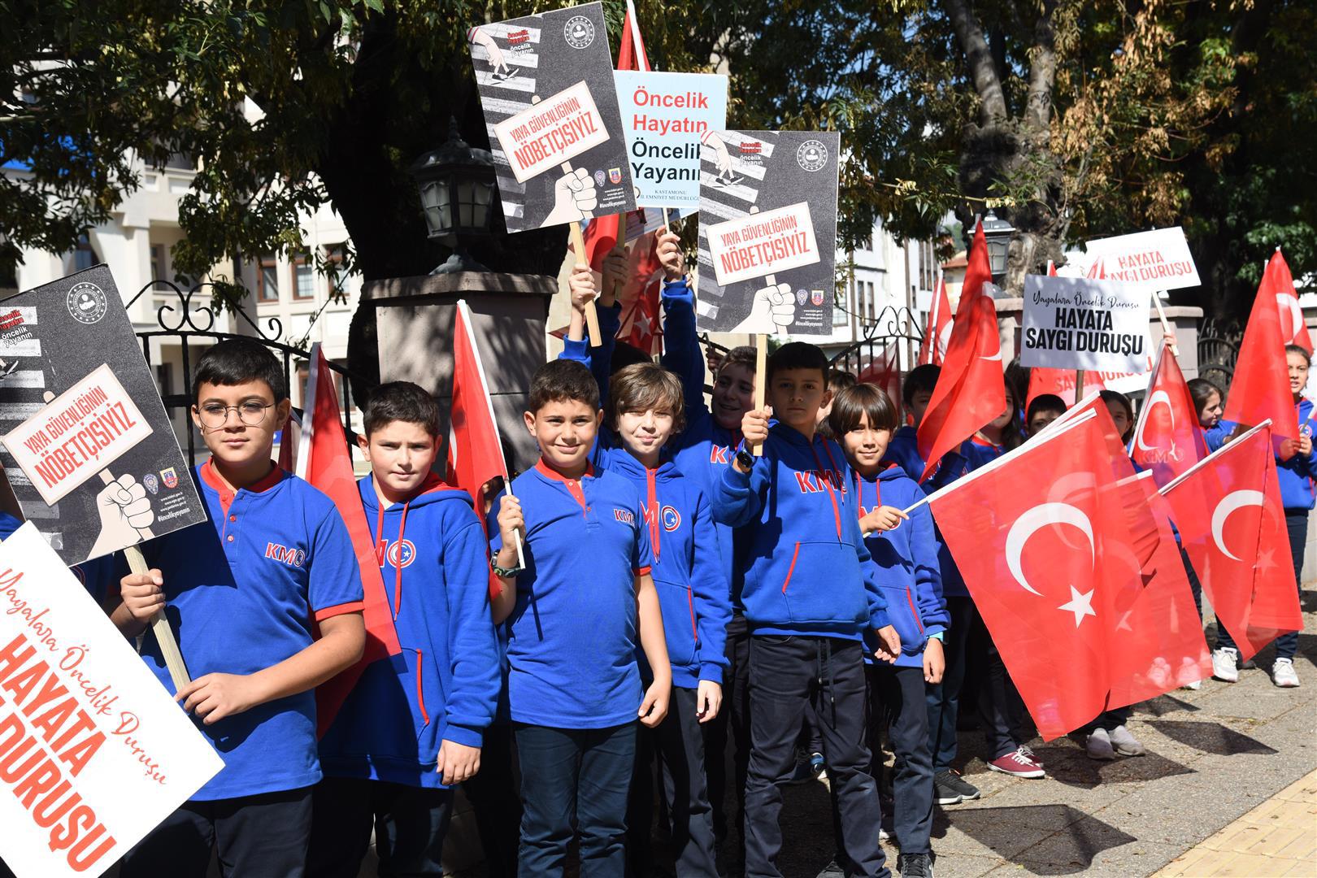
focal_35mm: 52
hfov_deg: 38.2
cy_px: 439
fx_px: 1902
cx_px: 658
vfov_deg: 26.0
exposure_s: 1/250
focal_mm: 52
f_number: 9
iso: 160
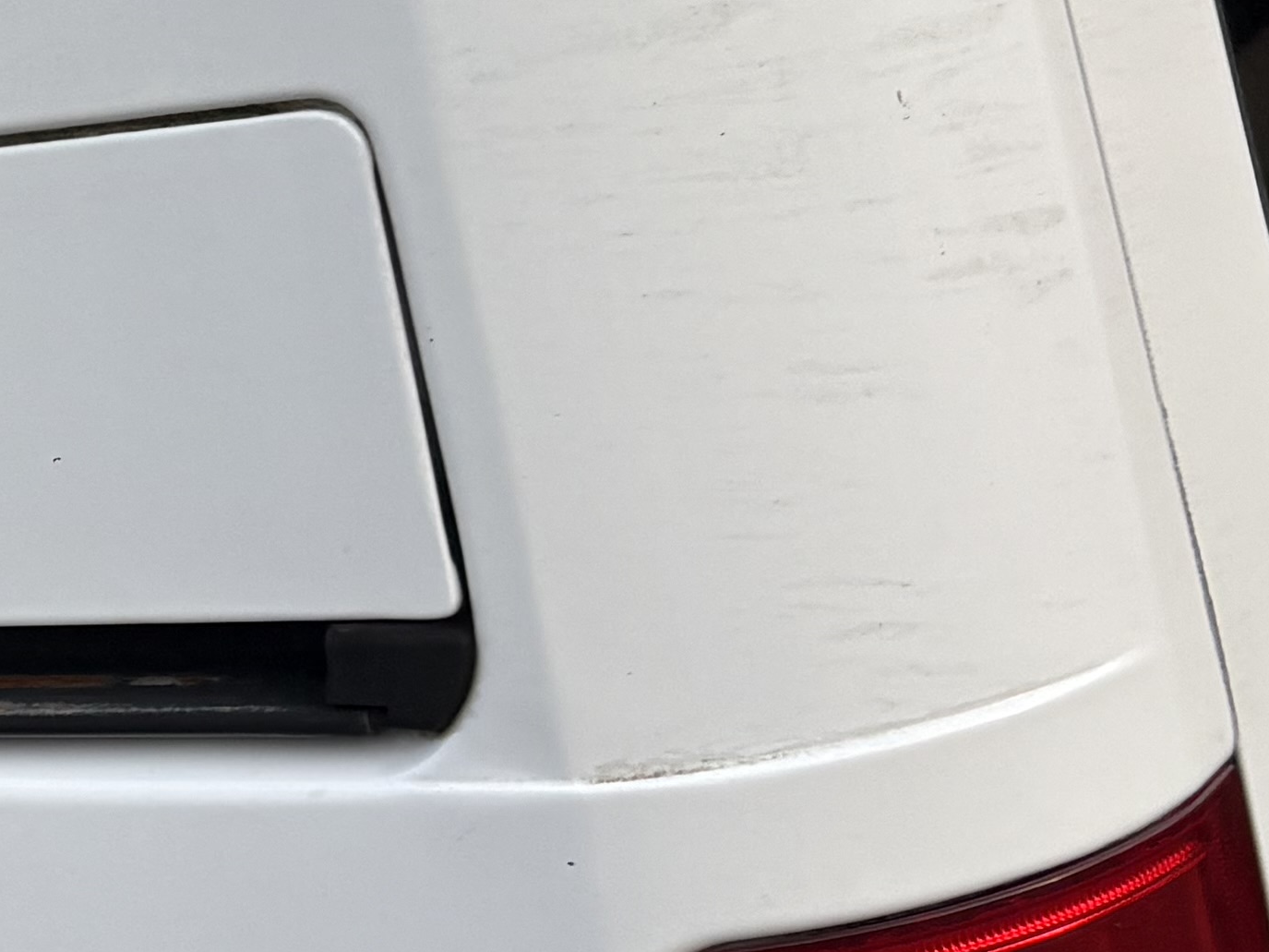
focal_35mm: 108
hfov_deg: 15.8
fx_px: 3959
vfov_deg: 13.7
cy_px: 494
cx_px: -954
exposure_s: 1/586
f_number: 1.6
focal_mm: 5.96
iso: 50
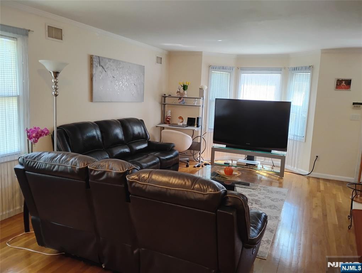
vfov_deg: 49.9
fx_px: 293
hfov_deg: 63.4
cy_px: 136
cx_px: 181
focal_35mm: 28
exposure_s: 1/40
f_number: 1.8
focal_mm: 4.26
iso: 909
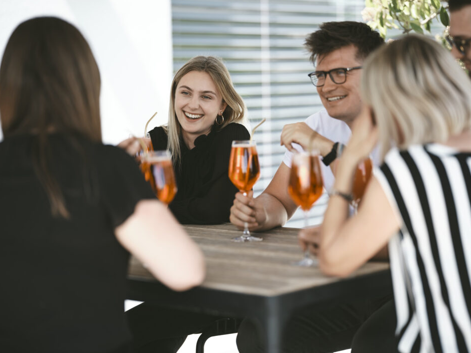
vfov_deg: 15.6
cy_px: 183
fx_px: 1292
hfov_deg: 20.7
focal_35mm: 95
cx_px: 243
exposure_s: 1/640
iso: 160
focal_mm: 110
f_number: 2
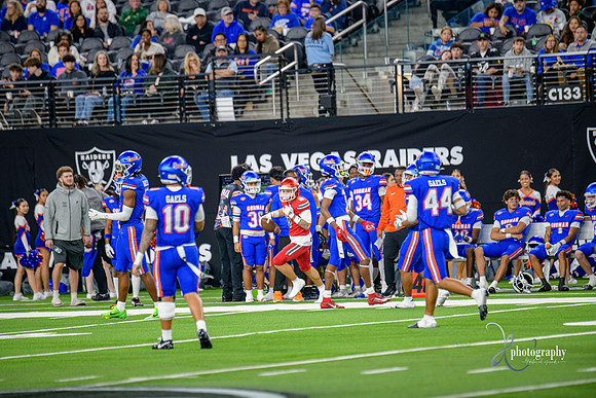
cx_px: 298
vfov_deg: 4.6
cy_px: 199
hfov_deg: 6.9
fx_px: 4968
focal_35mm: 300
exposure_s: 1/400
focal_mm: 300
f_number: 2.8
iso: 1000
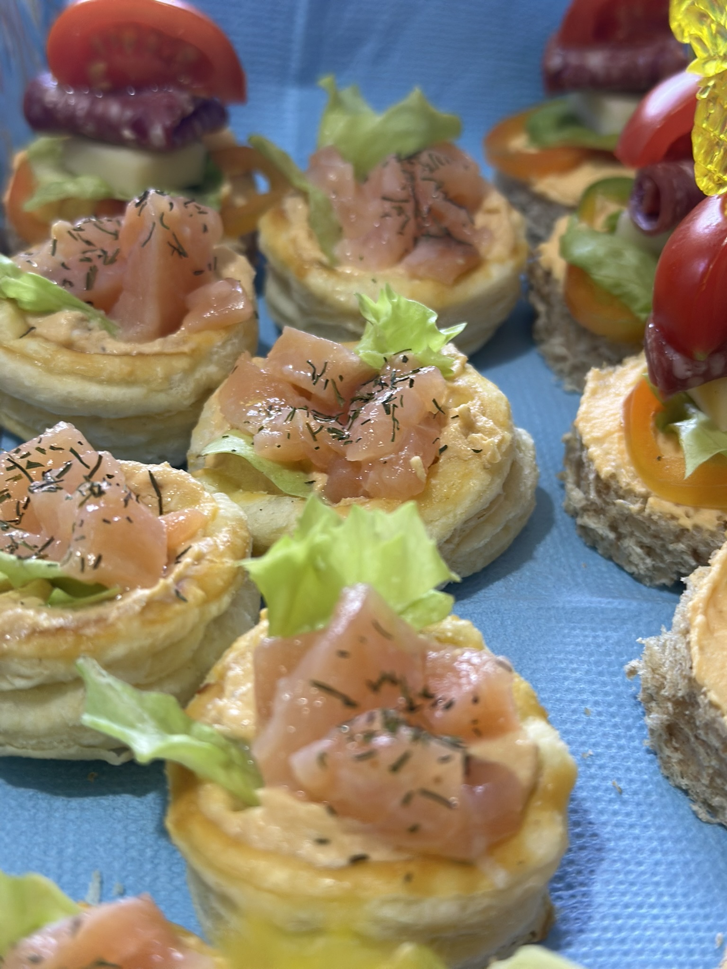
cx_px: 364
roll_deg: -5.1
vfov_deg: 39.7
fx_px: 1344
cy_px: 484
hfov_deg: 30.3
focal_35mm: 48
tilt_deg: -40.2
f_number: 1.78
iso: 160
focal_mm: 6.86
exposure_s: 1/50
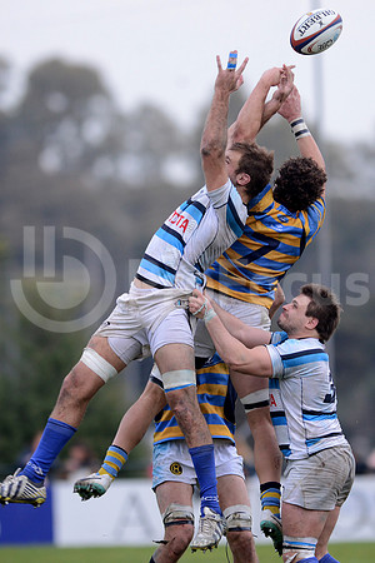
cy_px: 282
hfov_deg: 3.3
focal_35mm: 420
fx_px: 6562
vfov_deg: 4.9
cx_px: 188
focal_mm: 420
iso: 1100
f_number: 4
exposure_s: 1/640
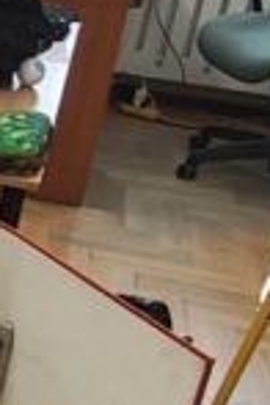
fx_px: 1226
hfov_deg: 9.4
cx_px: -576
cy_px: 180
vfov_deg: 18.7
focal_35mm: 109
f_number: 2.2
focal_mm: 1.65
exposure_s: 1/50
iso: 250
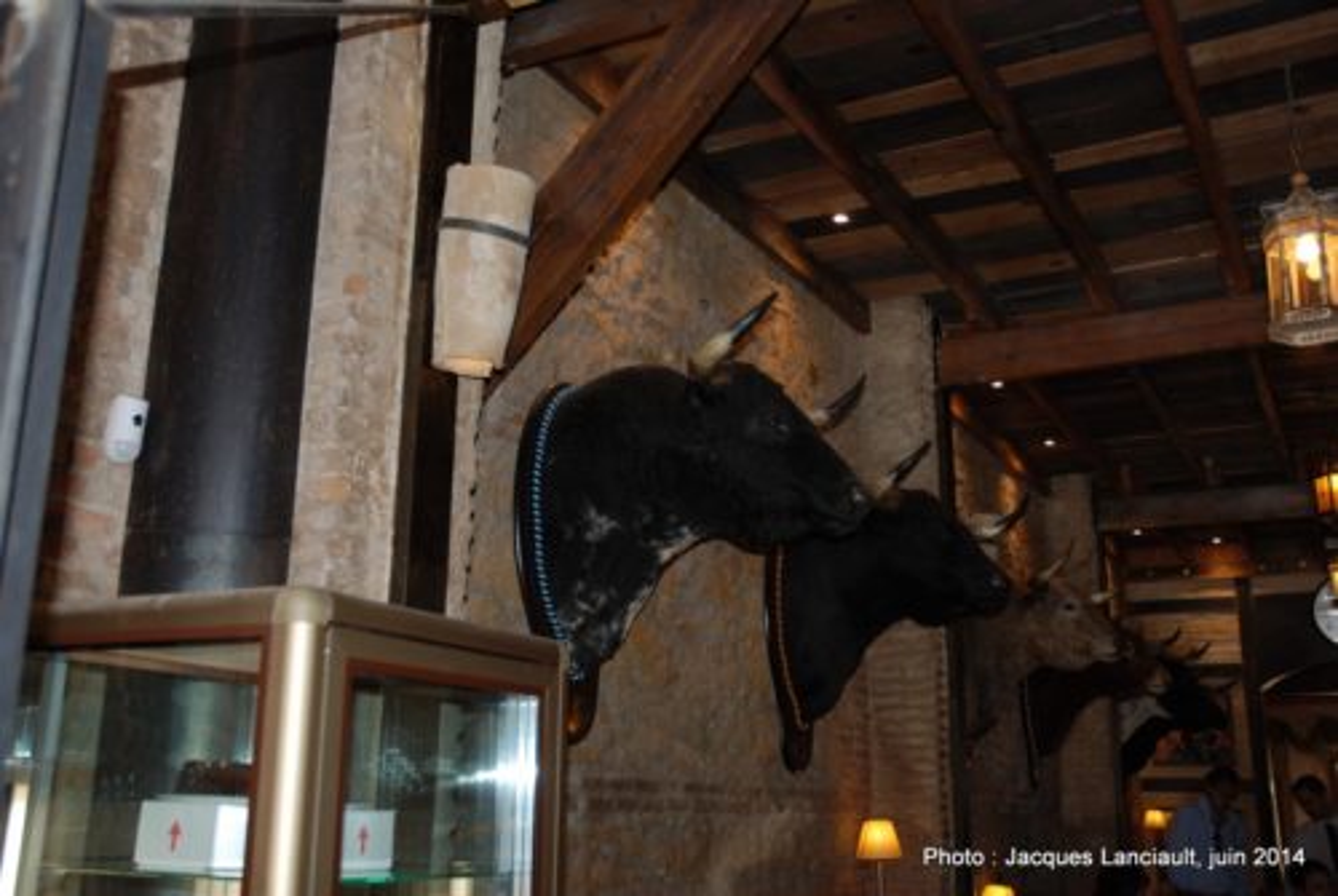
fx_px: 1340
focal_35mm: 36
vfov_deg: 37.0
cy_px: 448
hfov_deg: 53.1
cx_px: 669
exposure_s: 1/60
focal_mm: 24
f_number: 3.8
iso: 200
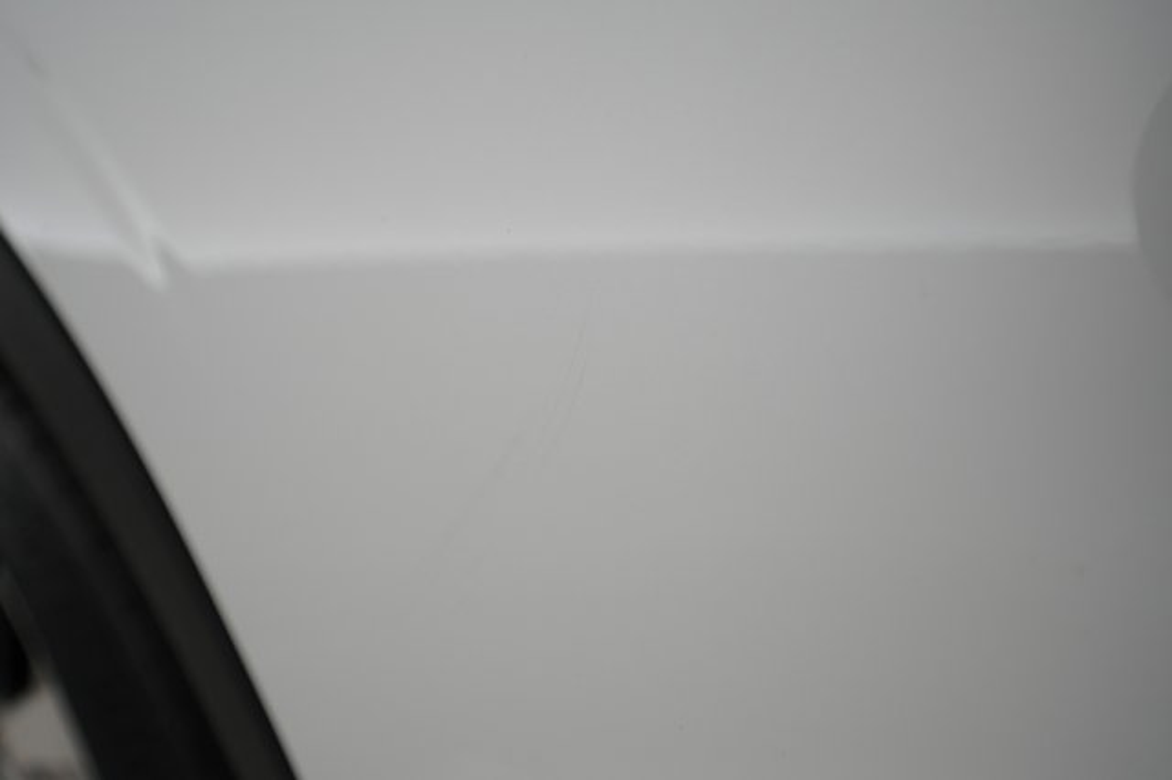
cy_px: 390
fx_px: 911
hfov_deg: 65.5
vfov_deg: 46.4
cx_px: 586
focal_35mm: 28
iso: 800
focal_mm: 28
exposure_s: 1/100
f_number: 4.5
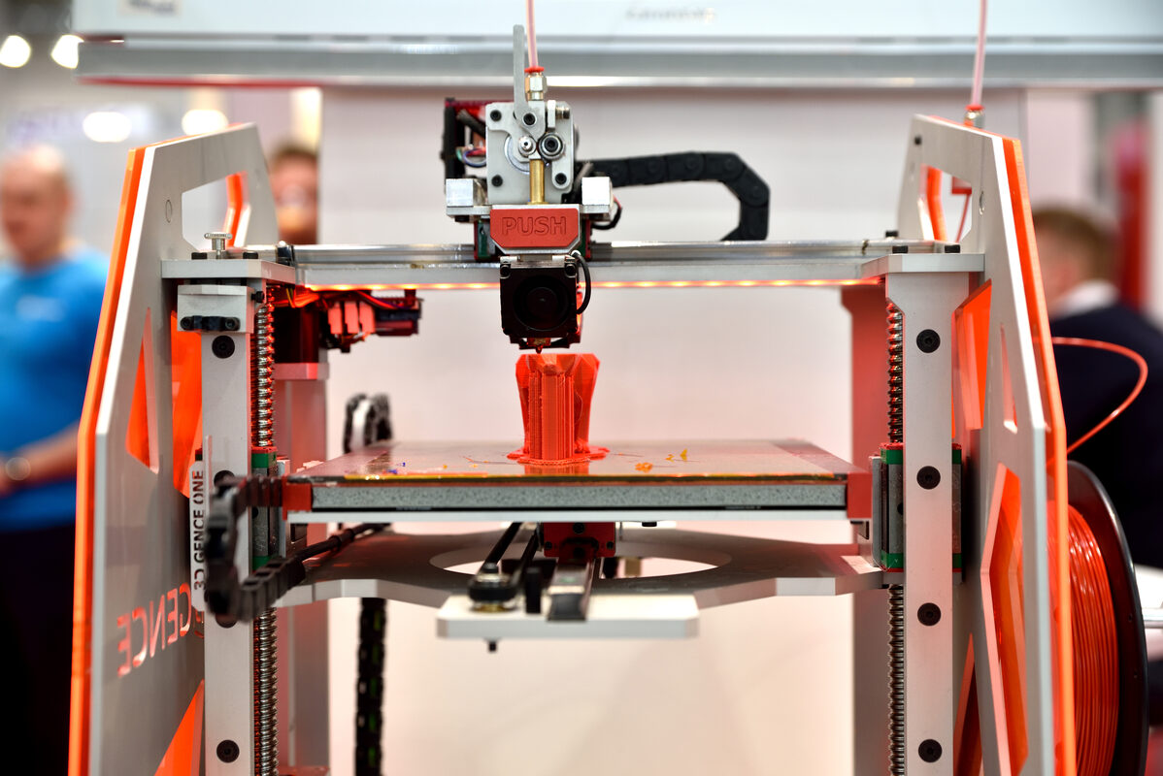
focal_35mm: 55
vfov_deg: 24.6
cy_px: 388
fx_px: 1778
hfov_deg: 36.2
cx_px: 582
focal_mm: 55
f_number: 4
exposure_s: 1/200
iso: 560
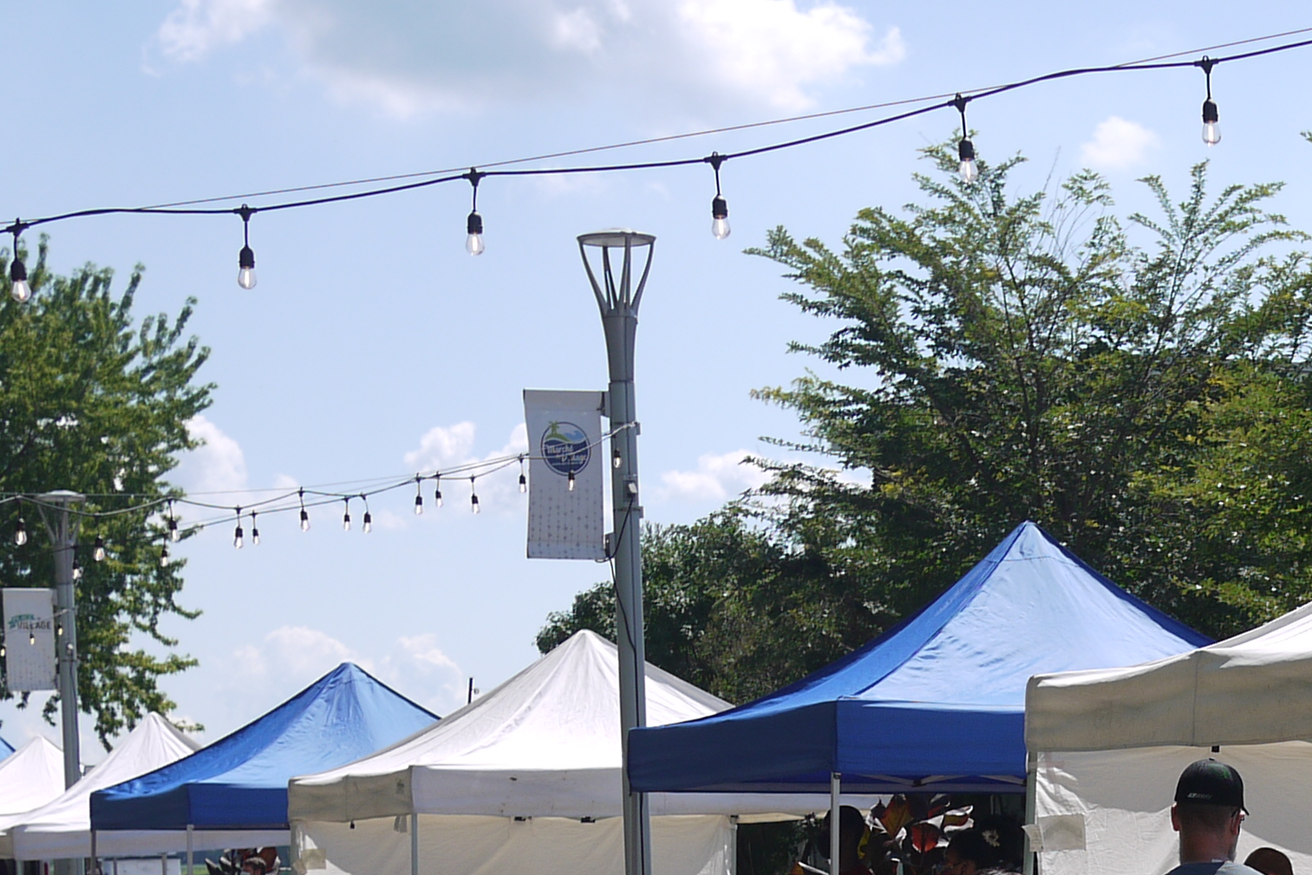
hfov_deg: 18.0
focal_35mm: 110
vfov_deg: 12.2
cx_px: 1410
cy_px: 997
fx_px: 4009
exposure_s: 1/2500
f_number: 3.2
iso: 100
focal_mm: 20
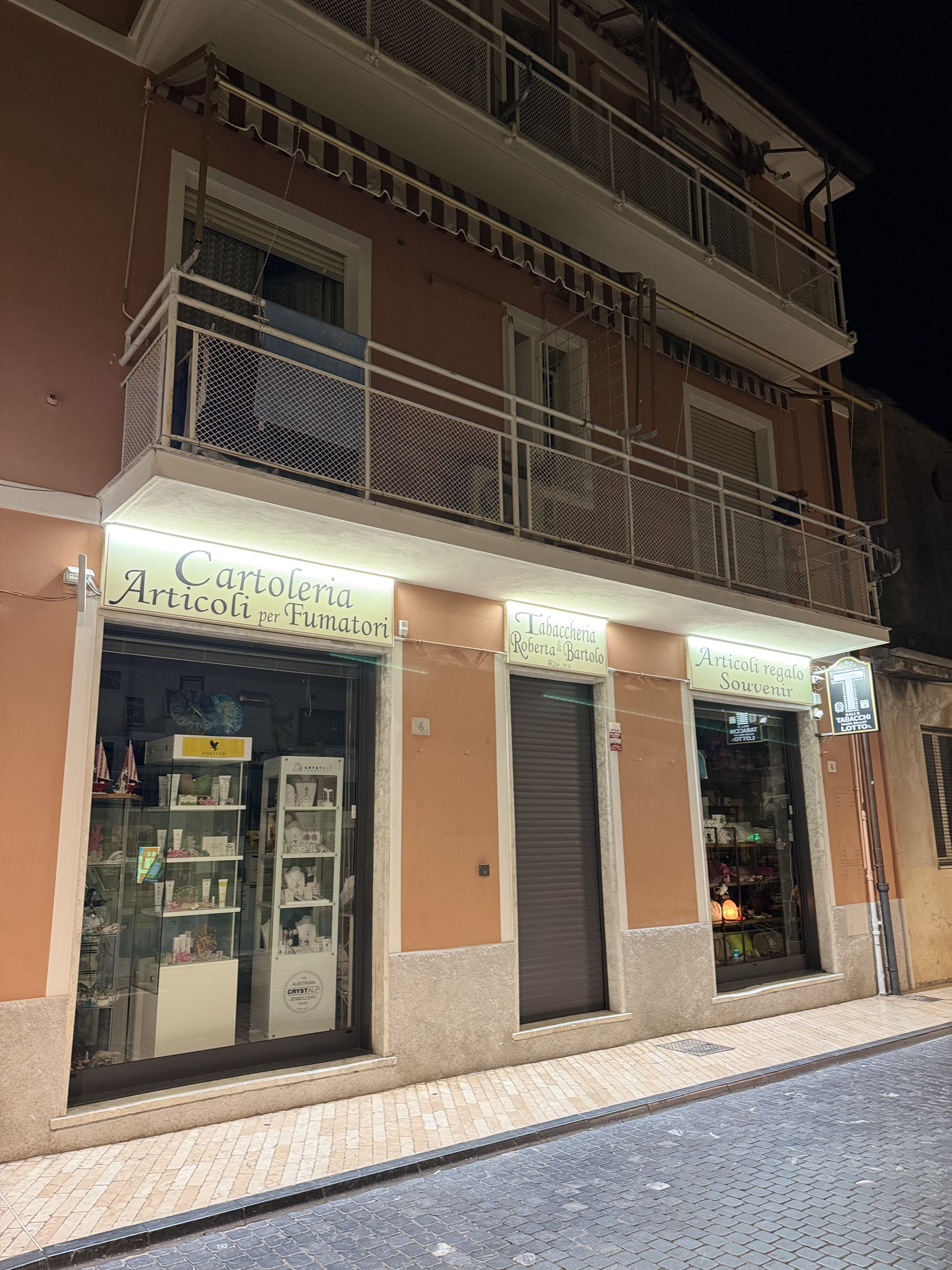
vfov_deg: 71.6
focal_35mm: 24
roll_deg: +0.1
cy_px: 635
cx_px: 476
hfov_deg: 56.8
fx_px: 880
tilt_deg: +12.5
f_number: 1.78
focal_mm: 6.76
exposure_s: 1/50
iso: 250
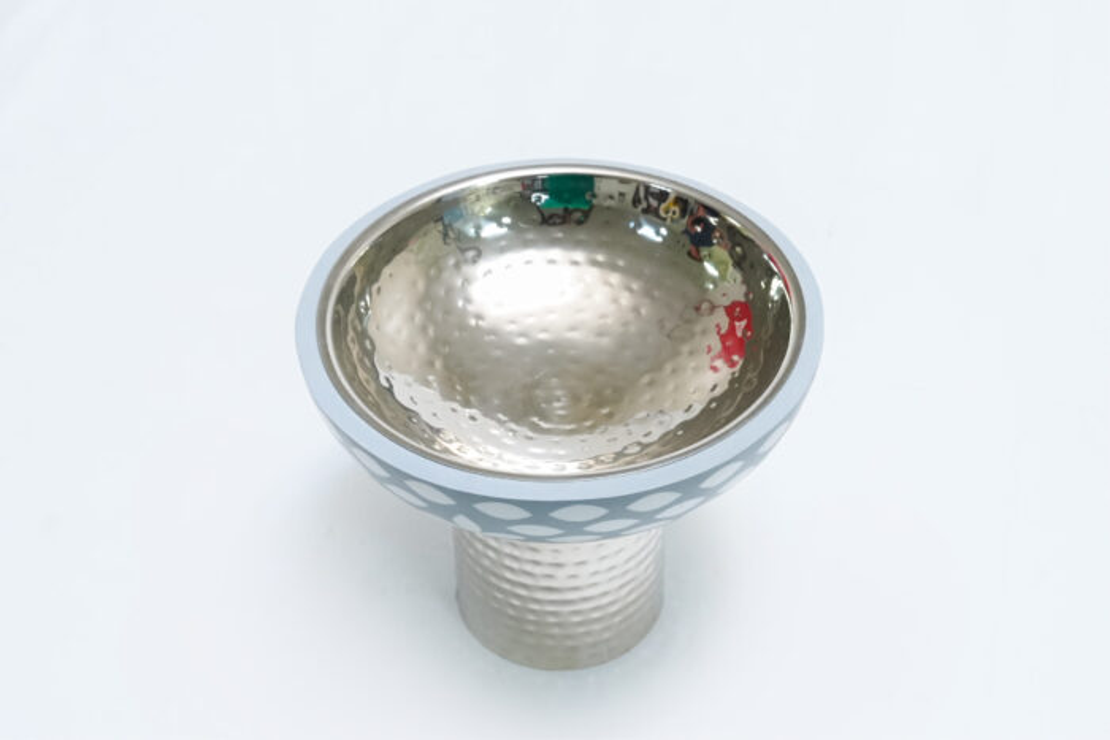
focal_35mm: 61
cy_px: 370
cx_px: 555
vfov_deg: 22.3
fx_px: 1881
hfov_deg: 32.9
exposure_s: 1/125
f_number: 10
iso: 3200
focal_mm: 41
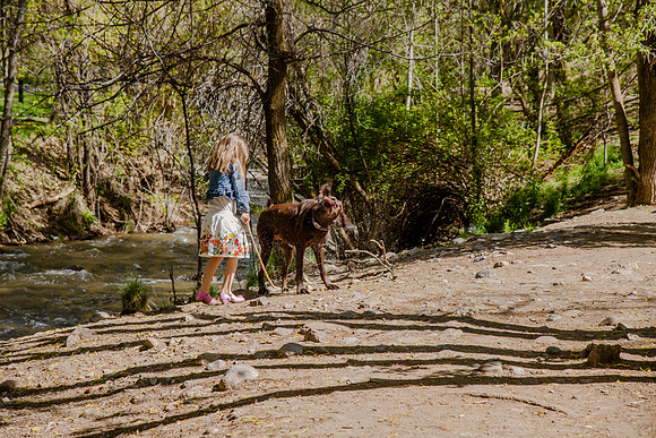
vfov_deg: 14.0
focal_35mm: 98
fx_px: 1786
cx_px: 328
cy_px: 219
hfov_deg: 20.8
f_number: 7.1
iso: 200
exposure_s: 1/160
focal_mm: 98
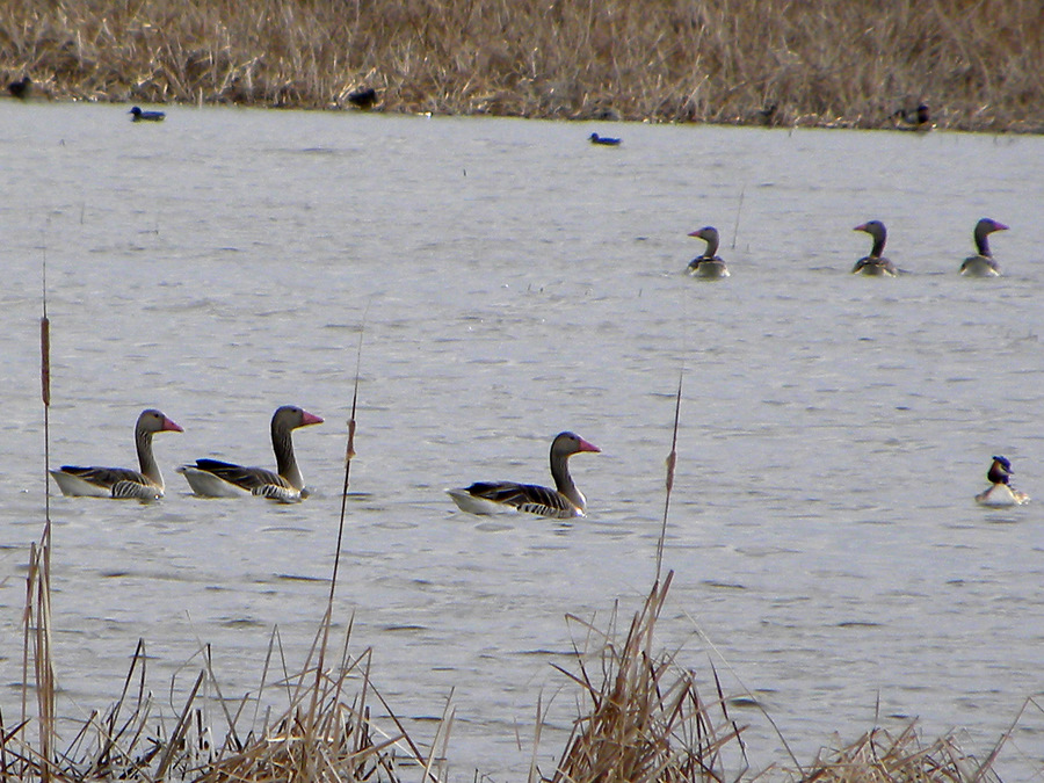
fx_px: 18820
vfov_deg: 2.4
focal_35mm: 624
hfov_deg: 3.2
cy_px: 392
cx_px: 522
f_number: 5
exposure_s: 1/225
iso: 68
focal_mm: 110.4
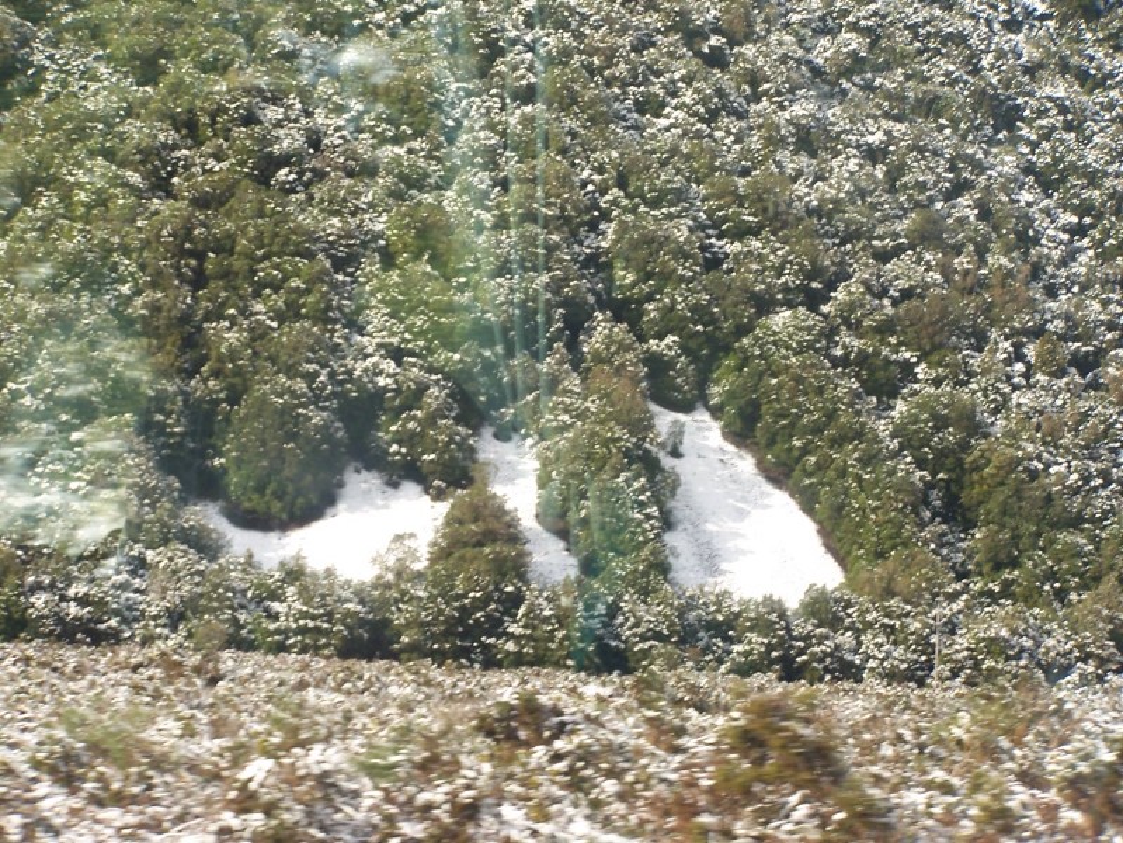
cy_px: 422
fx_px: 3796
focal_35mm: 117
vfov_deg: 12.7
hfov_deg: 16.8
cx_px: 562
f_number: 3.2
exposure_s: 1/180
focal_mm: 19.4
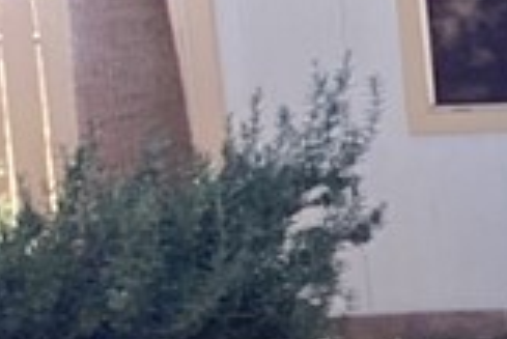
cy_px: 460
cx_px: 1571
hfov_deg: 8.4
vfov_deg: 6.7
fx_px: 2847
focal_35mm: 202
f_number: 2.4
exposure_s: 1/120
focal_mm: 3.3
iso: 25
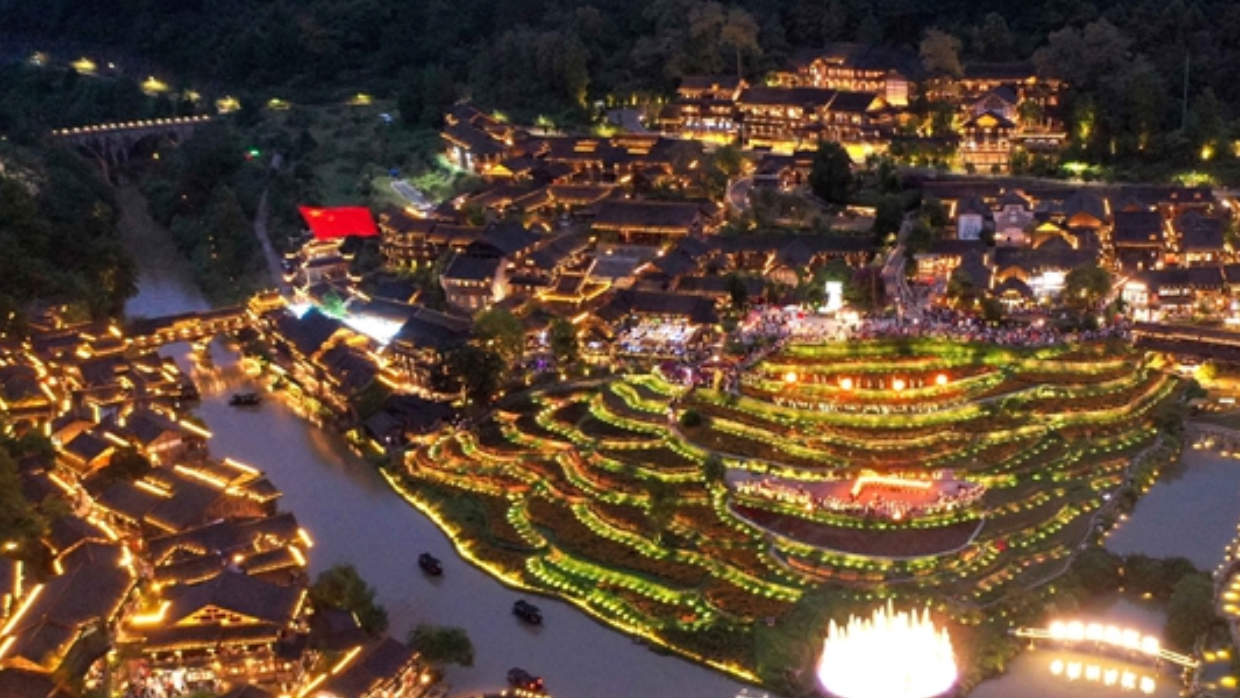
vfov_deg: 26.9
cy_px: 492
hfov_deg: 45.4
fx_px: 1447
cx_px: 863
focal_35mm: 44
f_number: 2.8
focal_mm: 10.26
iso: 800
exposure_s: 1/8
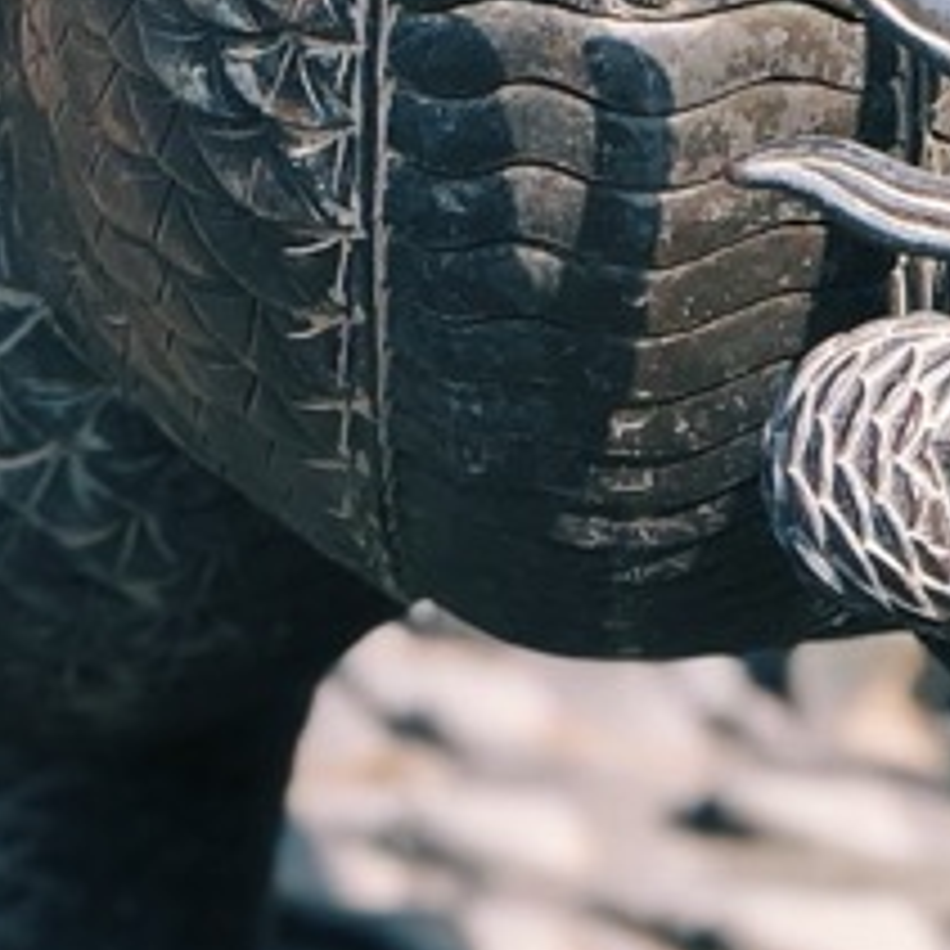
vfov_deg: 5.6
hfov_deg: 5.7
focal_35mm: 305
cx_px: 689
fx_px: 9470
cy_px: -1180
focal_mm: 6.6
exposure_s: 1/122
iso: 20
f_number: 2.8
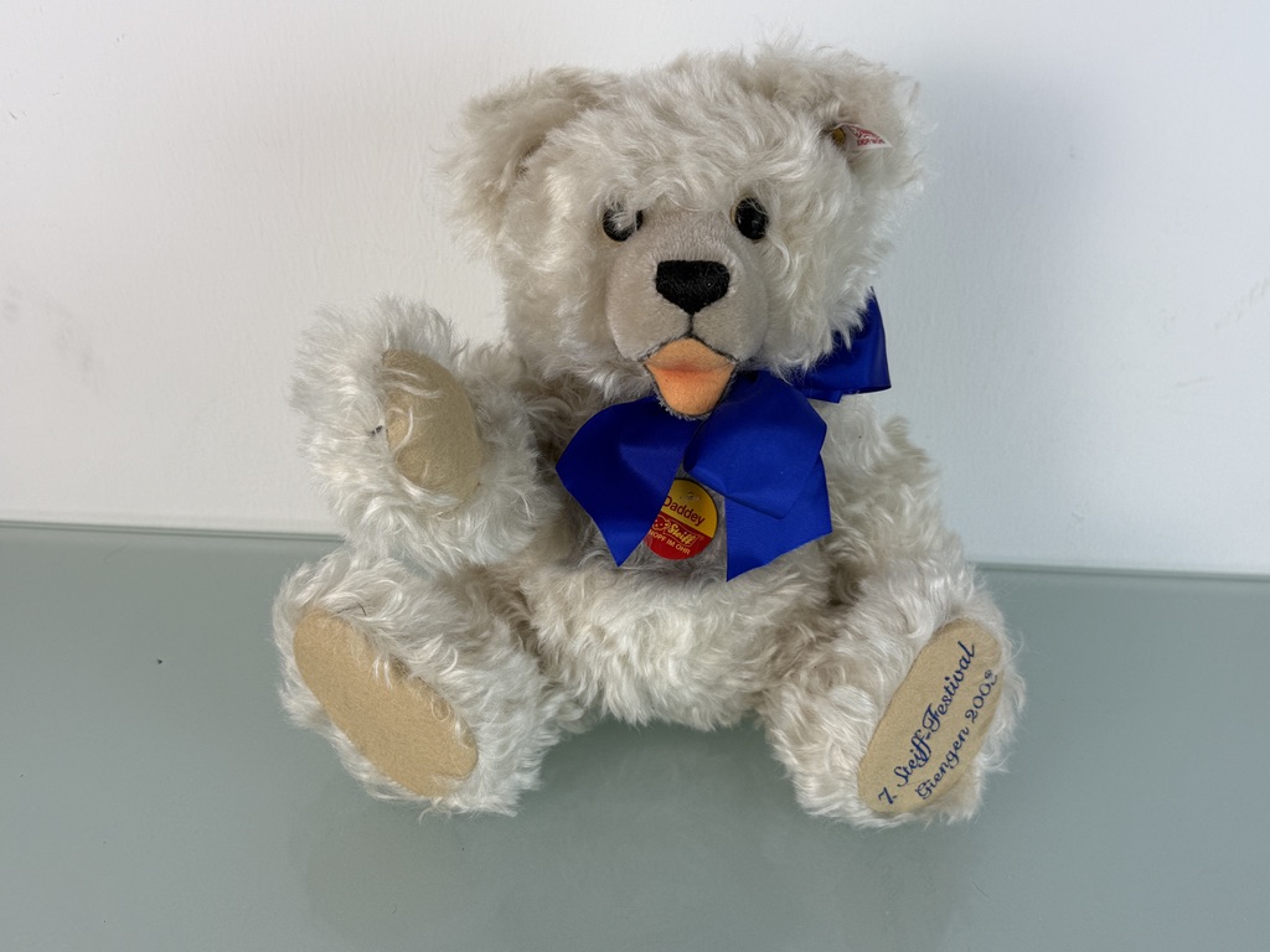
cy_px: 476
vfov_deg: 40.7
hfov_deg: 52.6
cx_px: 635
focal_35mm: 35
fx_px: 1284
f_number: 1.78
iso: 80
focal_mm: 6.76
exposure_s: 1/360
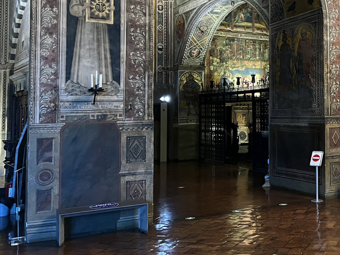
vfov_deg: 30.0
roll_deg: +1.1
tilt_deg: +4.7
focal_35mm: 48
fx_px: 472
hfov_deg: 36.9
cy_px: 76
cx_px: 311
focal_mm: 5.7
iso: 400
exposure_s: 1/33
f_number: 1.5
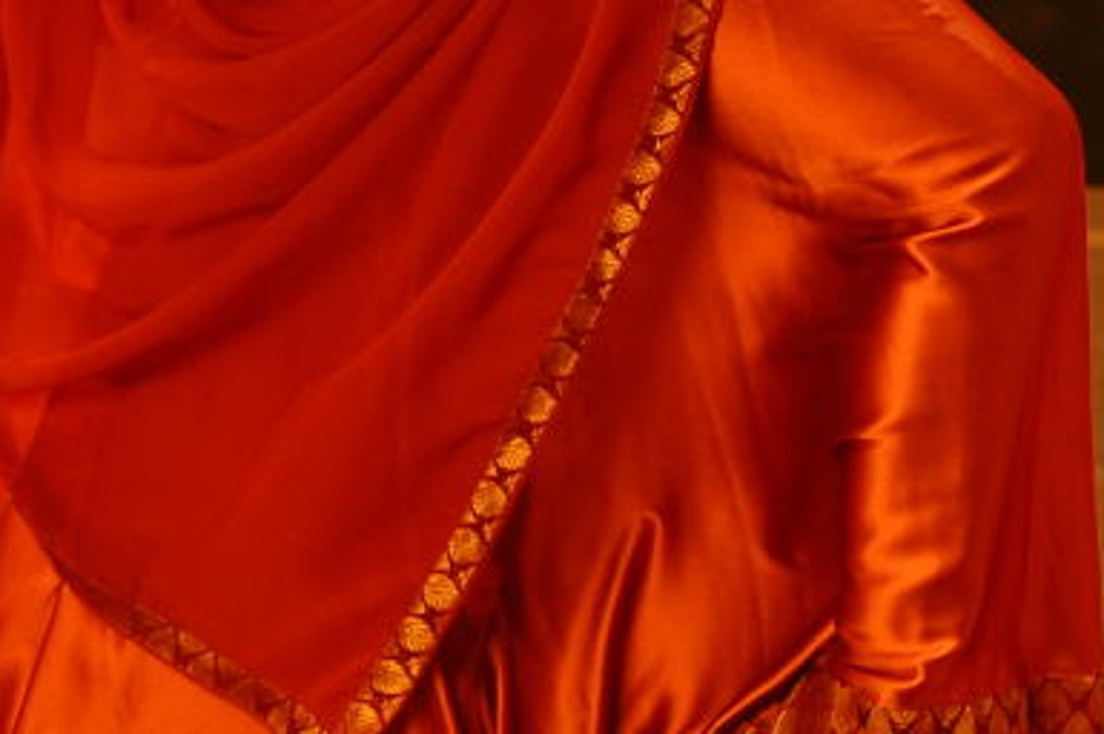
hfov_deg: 6.5
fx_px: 9560
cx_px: -837
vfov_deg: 4.3
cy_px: -770
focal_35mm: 312
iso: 400
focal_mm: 50
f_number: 3.2
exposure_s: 1/100
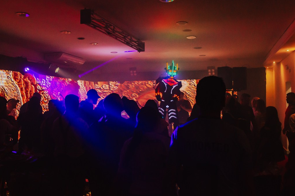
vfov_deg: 38.7
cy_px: 86
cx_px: 153
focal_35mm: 34
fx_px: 278
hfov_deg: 55.9
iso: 800
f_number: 4
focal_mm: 19
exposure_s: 1/400
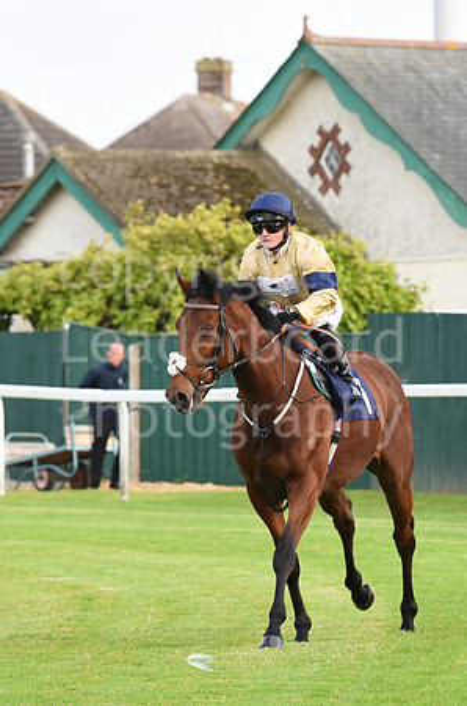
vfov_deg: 11.1
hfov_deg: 7.4
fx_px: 3616
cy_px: 353
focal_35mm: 185
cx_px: 234
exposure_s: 1/640
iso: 800
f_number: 5.6
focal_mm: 185
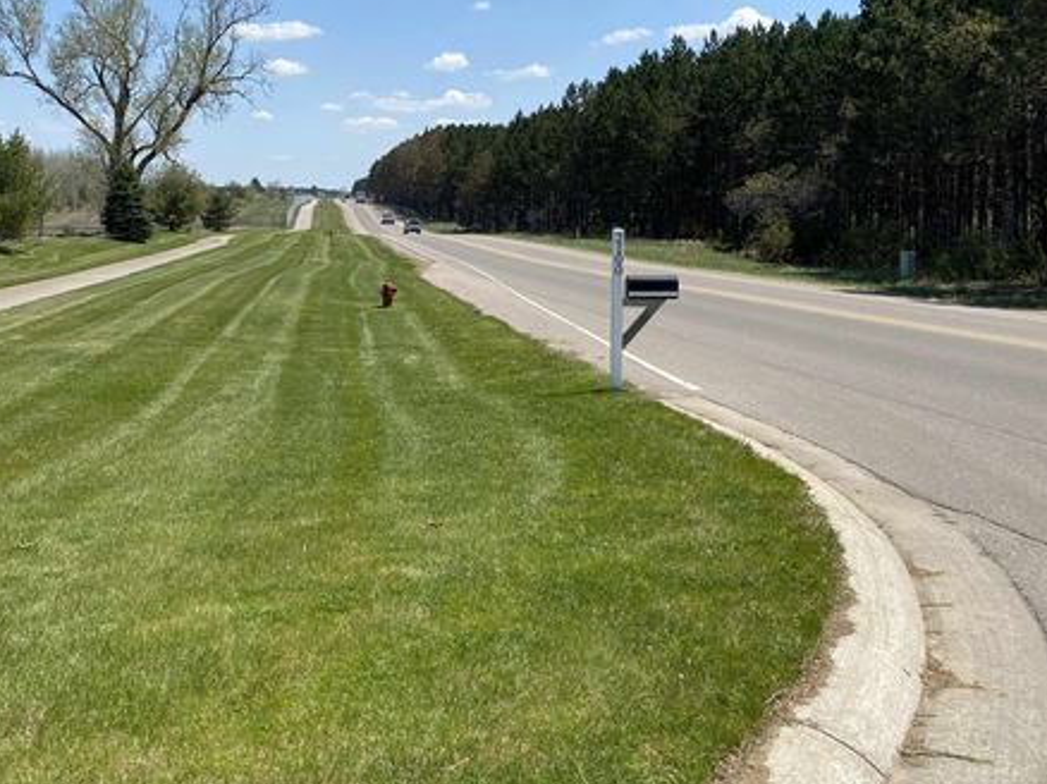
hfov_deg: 48.3
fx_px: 1149
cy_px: 249
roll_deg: -0.3
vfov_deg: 37.2
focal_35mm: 38
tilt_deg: -3.5
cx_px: 359
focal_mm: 4.25
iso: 32
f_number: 1.8
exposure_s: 1/3205
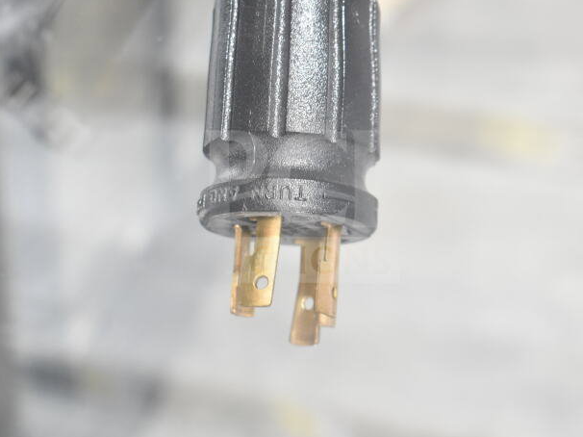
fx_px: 1246
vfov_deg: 19.9
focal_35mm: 74
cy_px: 206
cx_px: 292
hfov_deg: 26.3
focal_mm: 34
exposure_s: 1/100
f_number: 5
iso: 1600
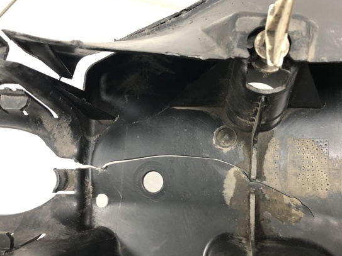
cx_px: 191
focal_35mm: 33
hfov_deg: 55.2
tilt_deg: -52.8
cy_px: 137
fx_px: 326
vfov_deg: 42.9
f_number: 1.8
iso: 80
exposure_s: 1/17
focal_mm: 4
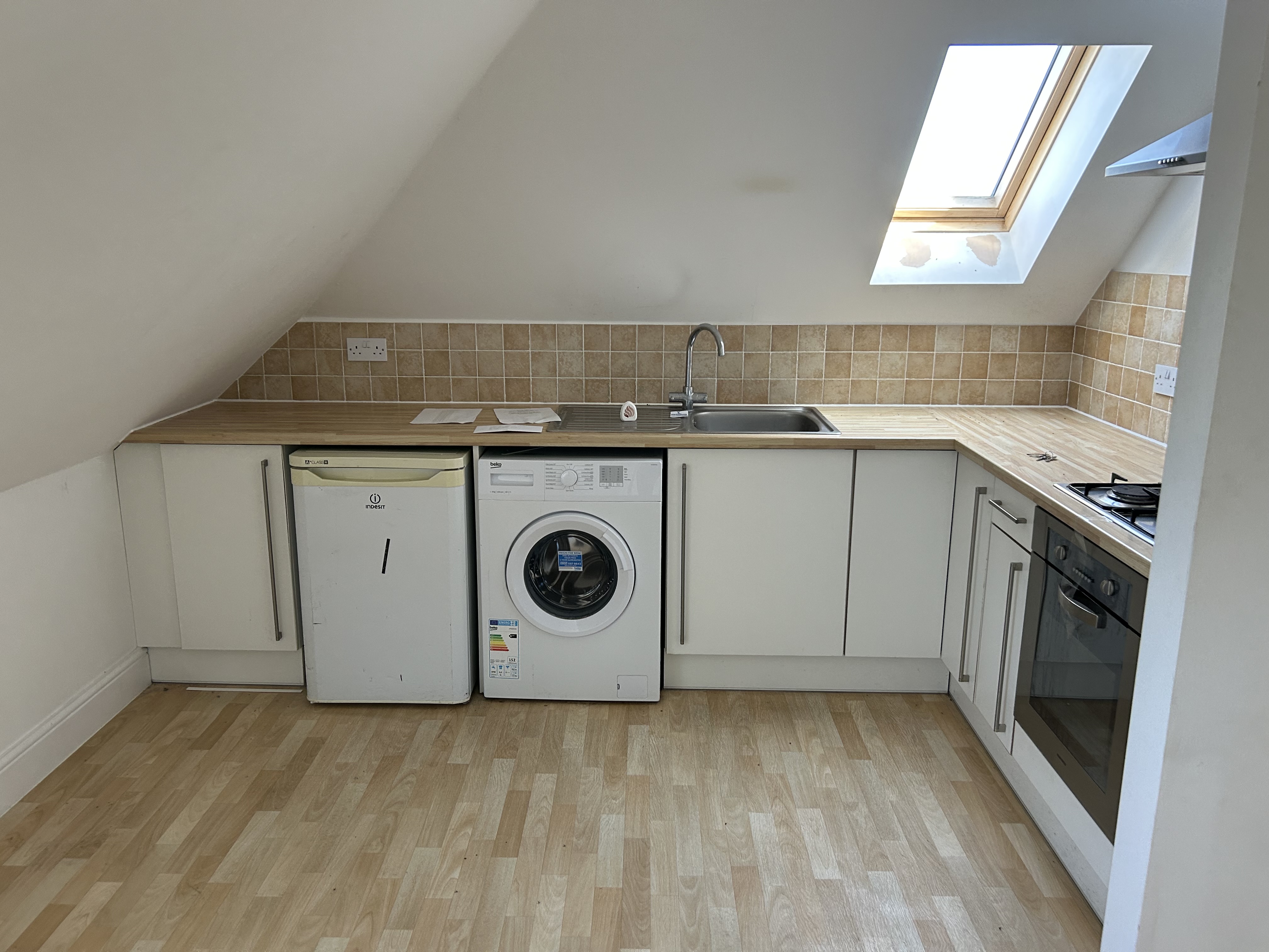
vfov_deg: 53.1
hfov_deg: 67.3
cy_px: 476
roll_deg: -0.6
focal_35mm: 26
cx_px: 634
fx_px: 953
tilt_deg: -14.5
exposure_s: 1/101
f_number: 1.5
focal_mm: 5.7
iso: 125
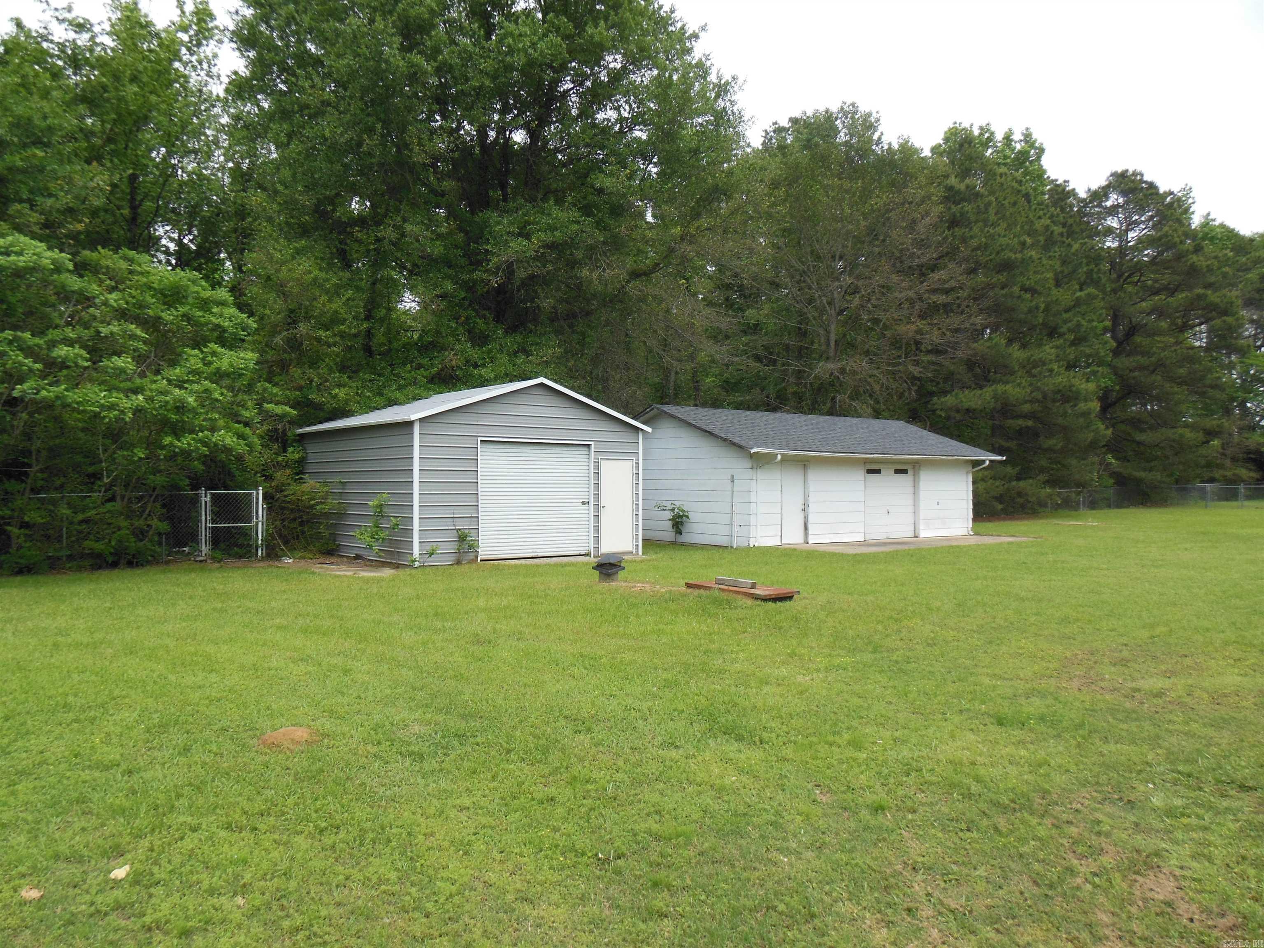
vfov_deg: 54.9
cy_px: 474
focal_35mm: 25
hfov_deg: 69.4
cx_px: 632
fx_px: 913
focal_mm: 4.5
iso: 125
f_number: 3.2
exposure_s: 1/1000
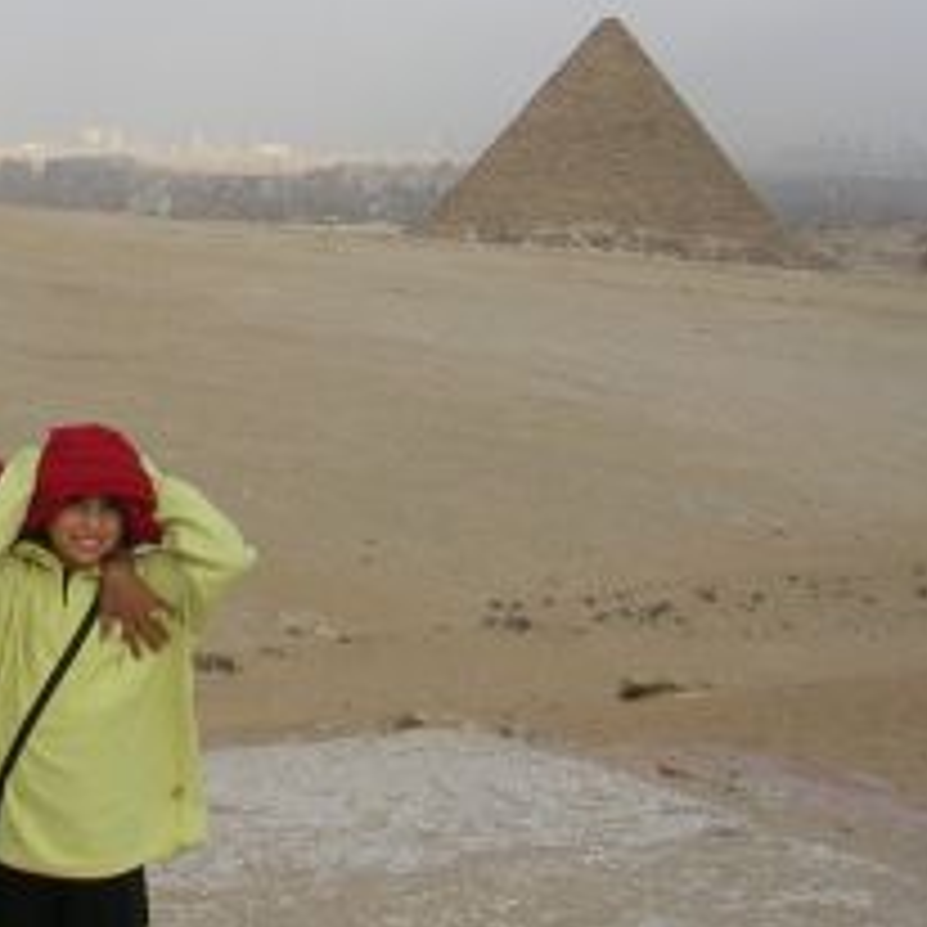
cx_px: -142
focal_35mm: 87
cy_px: 144
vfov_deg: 19.7
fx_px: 2636
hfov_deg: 19.0
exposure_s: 1/171
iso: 50
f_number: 5.6
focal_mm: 5.8
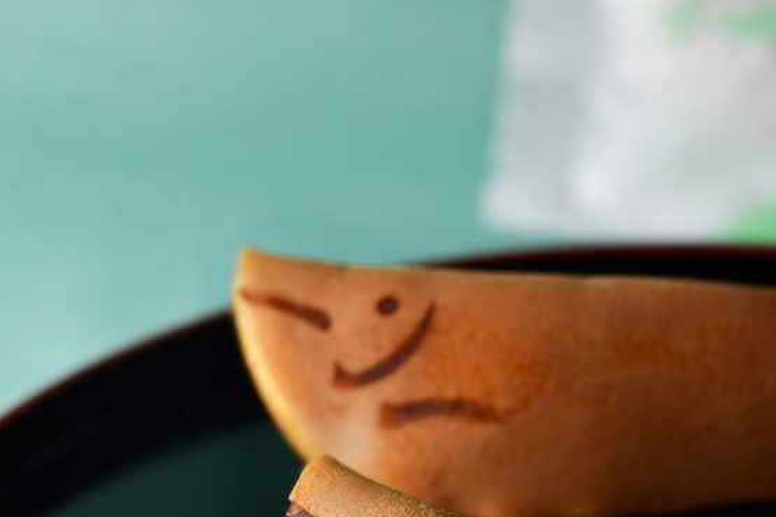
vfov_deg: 7.2
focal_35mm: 191
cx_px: 679
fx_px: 4117
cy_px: 494
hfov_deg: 10.7
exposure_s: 1/200
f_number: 4.5
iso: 500
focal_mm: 85
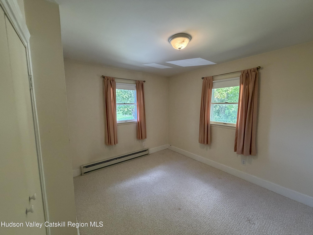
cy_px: 118
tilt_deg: -6.1
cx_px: 156
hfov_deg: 102.1
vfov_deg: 85.7
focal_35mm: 14
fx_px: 127
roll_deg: +1.0
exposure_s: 1/120
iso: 320
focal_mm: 2.22
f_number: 2.2
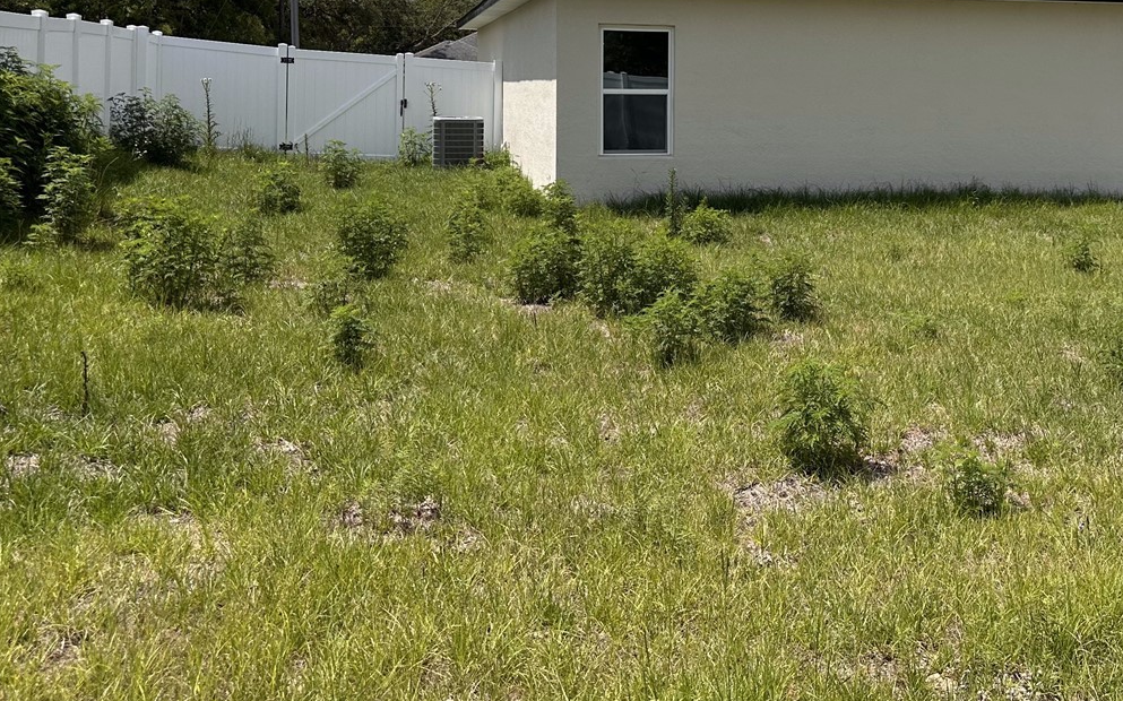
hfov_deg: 46.9
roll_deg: -1.1
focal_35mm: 41
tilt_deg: -1.0
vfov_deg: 30.2
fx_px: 1254
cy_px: 106
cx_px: 805
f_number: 1.78
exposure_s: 1/6211
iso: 80
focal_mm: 6.86
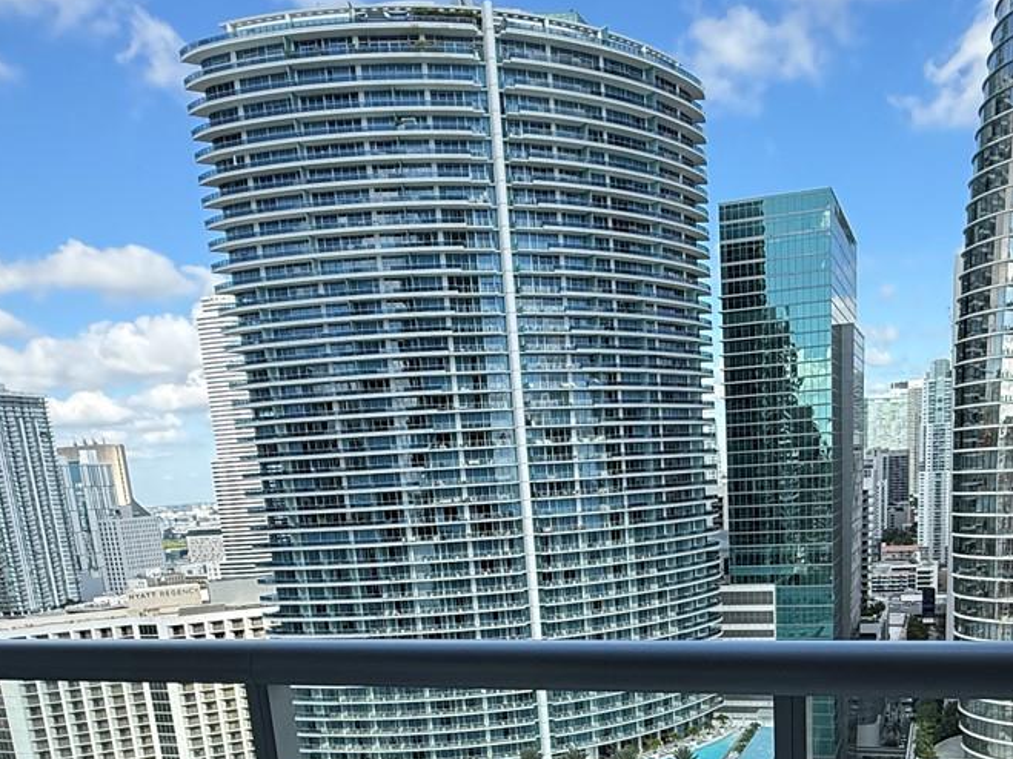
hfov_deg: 53.4
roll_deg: +2.8
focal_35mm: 34
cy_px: 714
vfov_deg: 38.3
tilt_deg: -13.7
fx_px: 995
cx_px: 629
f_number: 2.2
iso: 64
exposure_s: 1/942
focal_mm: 2.22
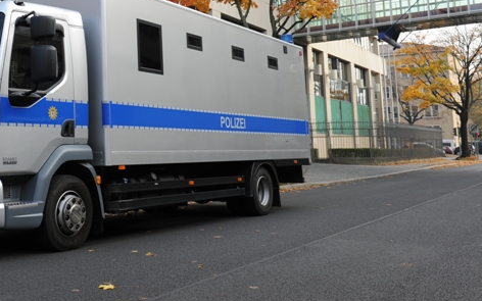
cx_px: 106
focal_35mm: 47
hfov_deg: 41.1
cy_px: 53
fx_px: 617
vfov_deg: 26.8
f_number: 6.3
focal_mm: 29
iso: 200
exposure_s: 1/160
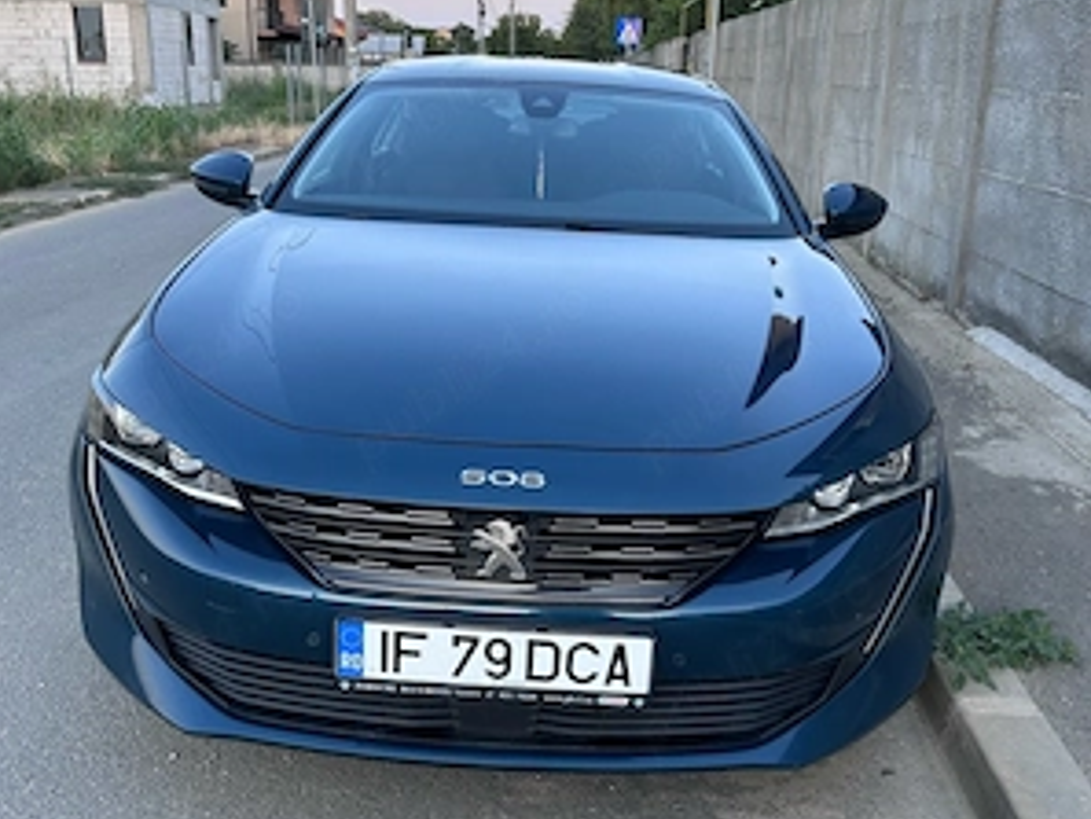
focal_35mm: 35
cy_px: 419
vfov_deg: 40.7
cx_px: 544
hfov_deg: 52.6
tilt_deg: -15.9
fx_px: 1104
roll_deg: -1.7
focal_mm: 5.7
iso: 80
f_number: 1.5
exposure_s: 1/121
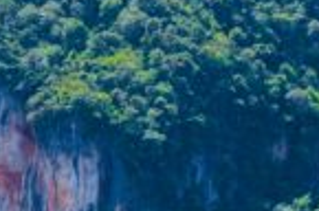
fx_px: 1645
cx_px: -132
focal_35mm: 186
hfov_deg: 10.7
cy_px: 286
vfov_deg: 7.3
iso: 80
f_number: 5.6
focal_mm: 23.4
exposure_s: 1/220
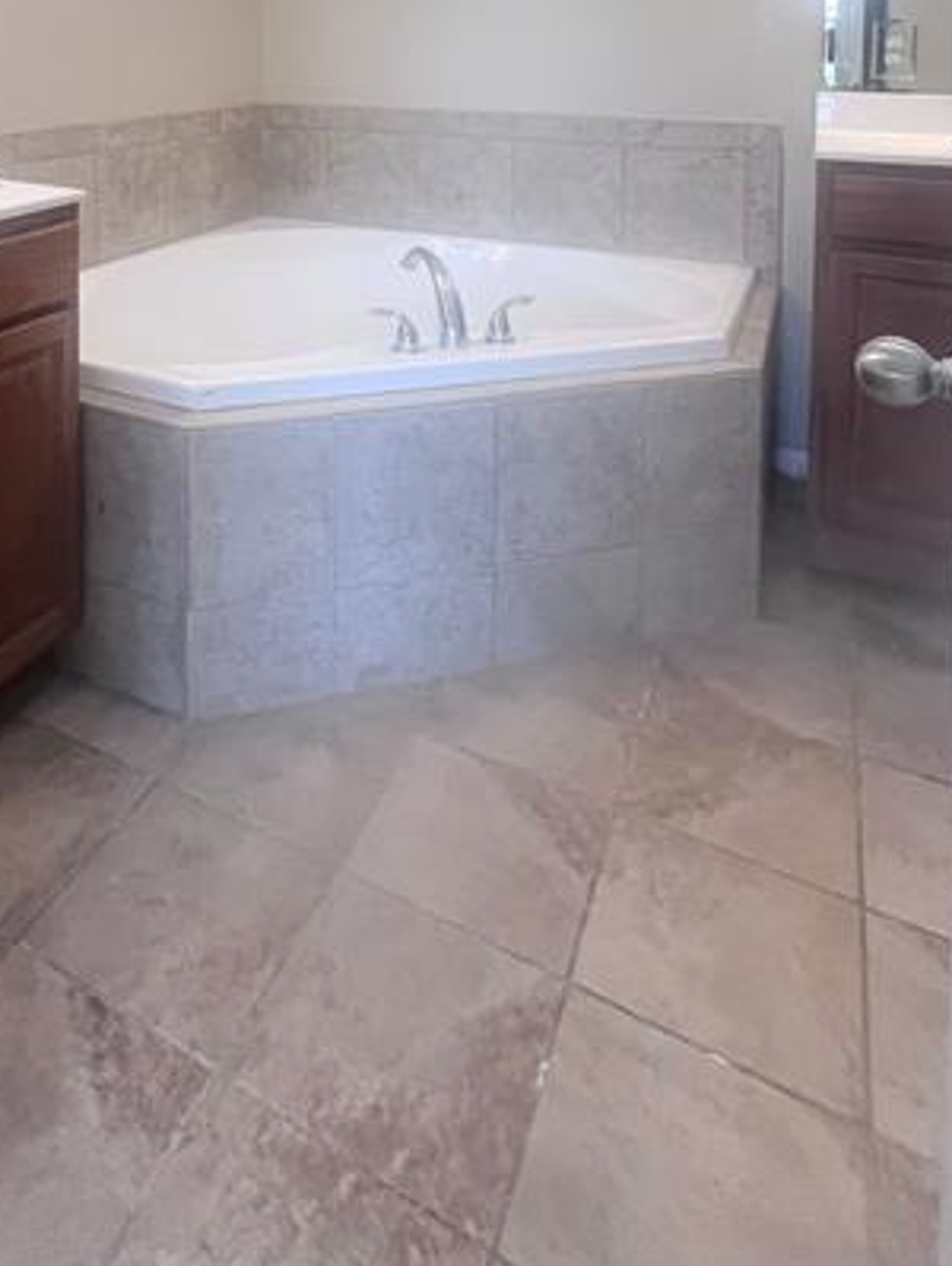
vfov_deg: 57.4
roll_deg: +0.9
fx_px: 915
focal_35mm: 25
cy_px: 82
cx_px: 232
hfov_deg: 52.4
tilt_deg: -2.2
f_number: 1.8
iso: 160
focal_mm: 1.57
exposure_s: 1/120
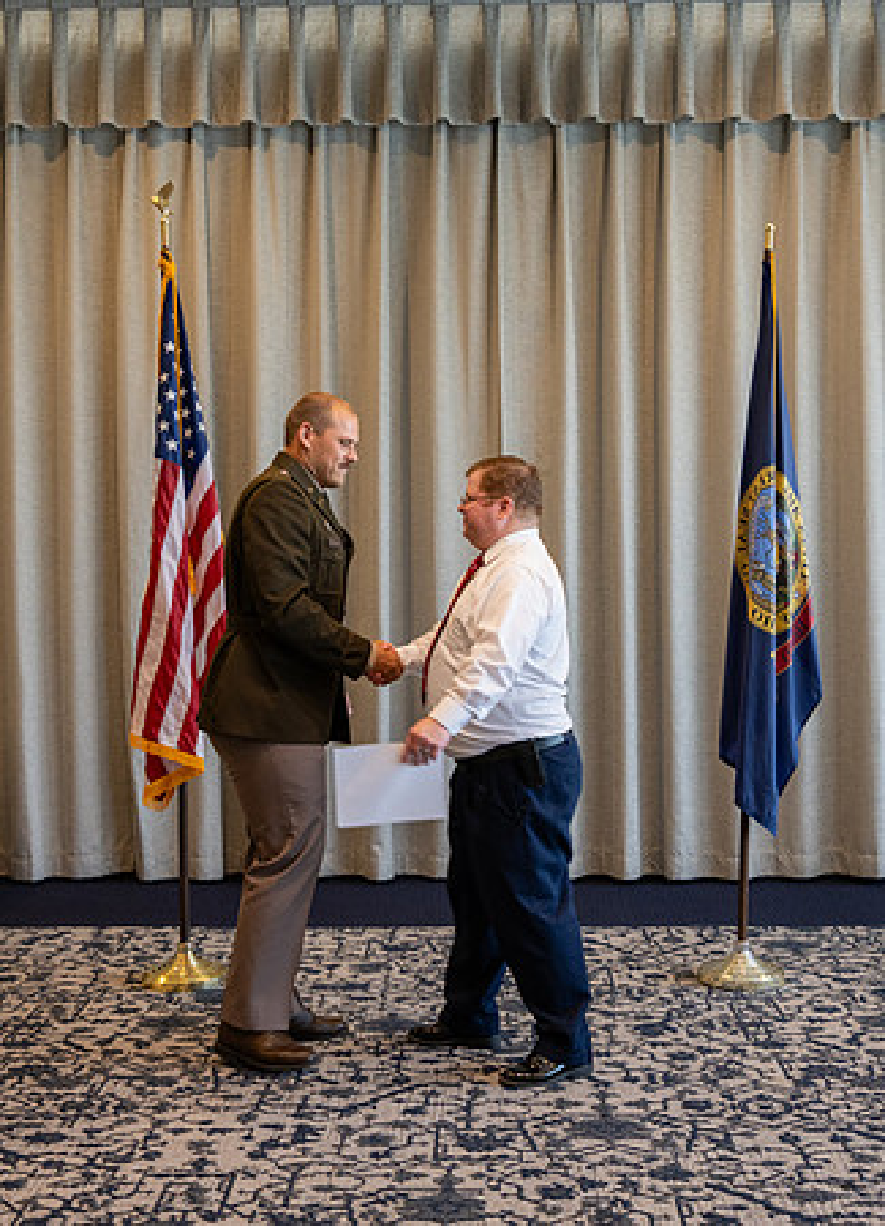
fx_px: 1682
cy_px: 583
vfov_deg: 40.0
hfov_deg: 29.5
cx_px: 464
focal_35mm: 48
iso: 200
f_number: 2.8
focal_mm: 24.5
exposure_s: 1/125
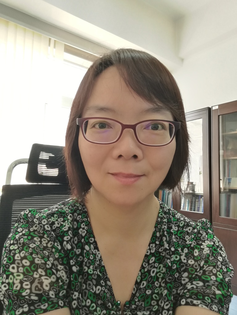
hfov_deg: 53.1
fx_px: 237
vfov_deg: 67.3
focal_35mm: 26
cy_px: 158
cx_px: 118
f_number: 2.4
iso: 200
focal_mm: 3.38
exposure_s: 1/33.3
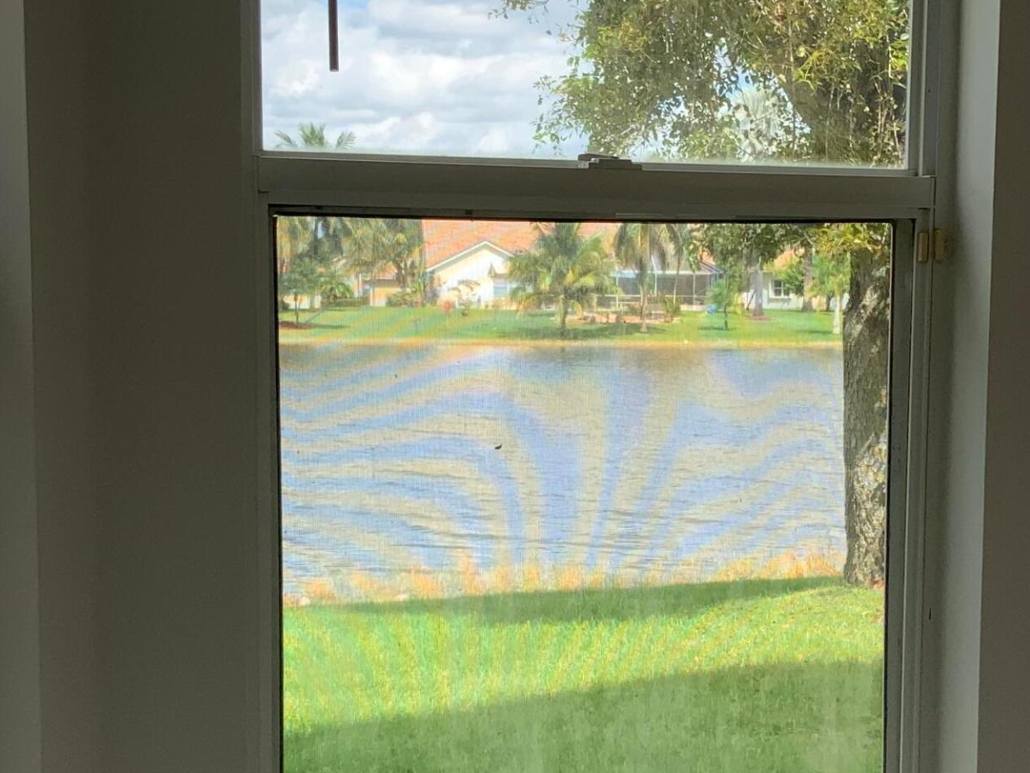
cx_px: 623
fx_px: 2054
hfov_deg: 28.1
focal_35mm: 69
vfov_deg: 21.3
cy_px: 487
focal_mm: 3
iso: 16
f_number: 1.8
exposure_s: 1/574
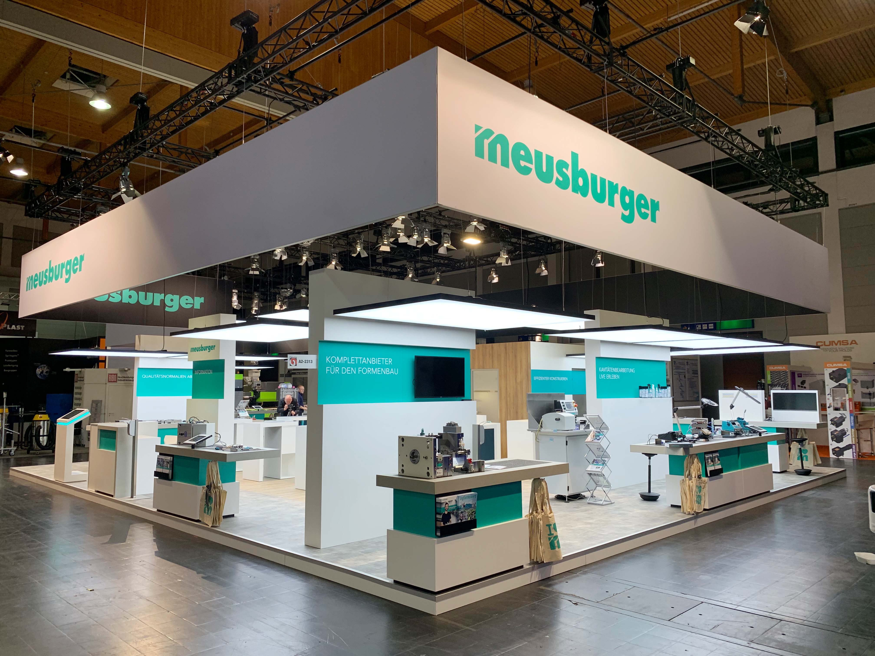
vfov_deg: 53.1
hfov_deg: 67.3
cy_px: 328
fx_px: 657
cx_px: 438
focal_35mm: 26
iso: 80
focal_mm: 4.25
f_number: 1.8
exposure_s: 1/100
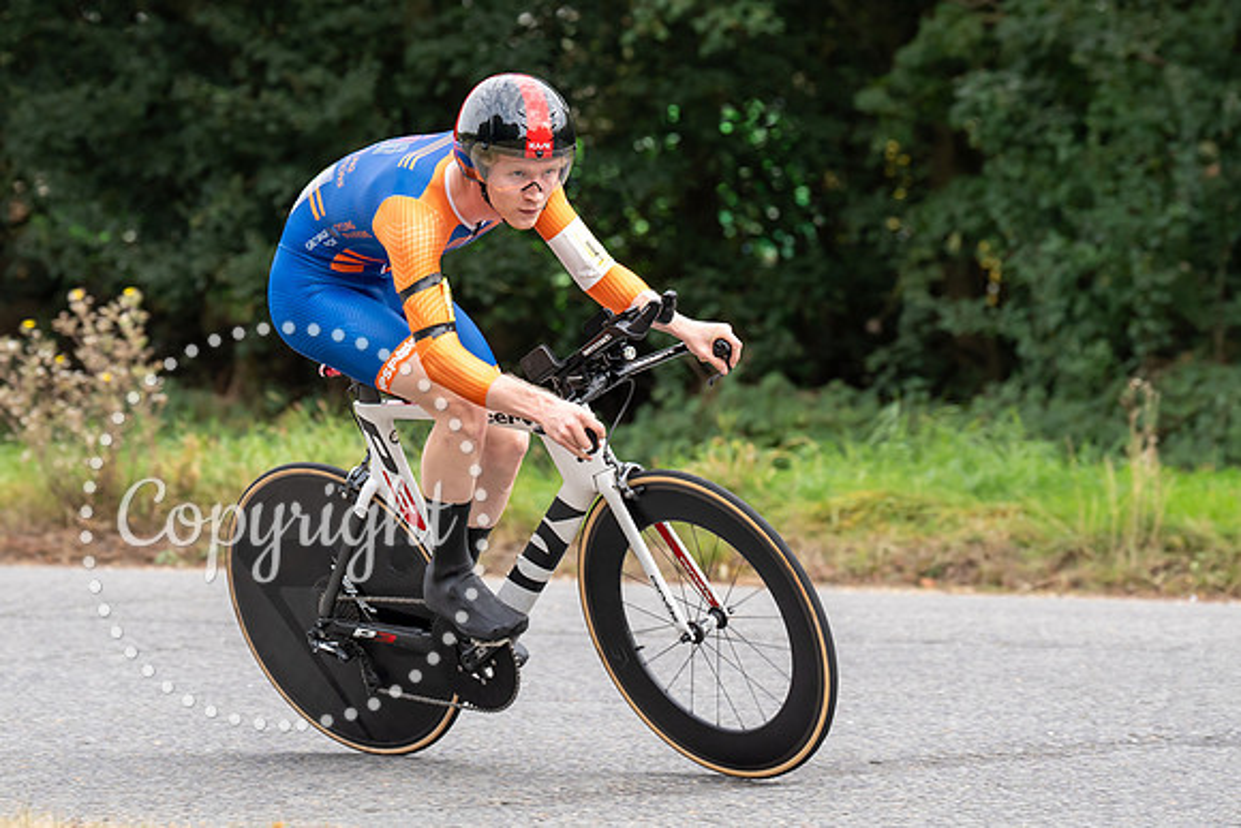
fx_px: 6241
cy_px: 252
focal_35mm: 181
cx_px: 466
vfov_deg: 7.6
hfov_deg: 11.3
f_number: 4
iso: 800
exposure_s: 1/1000
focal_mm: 130
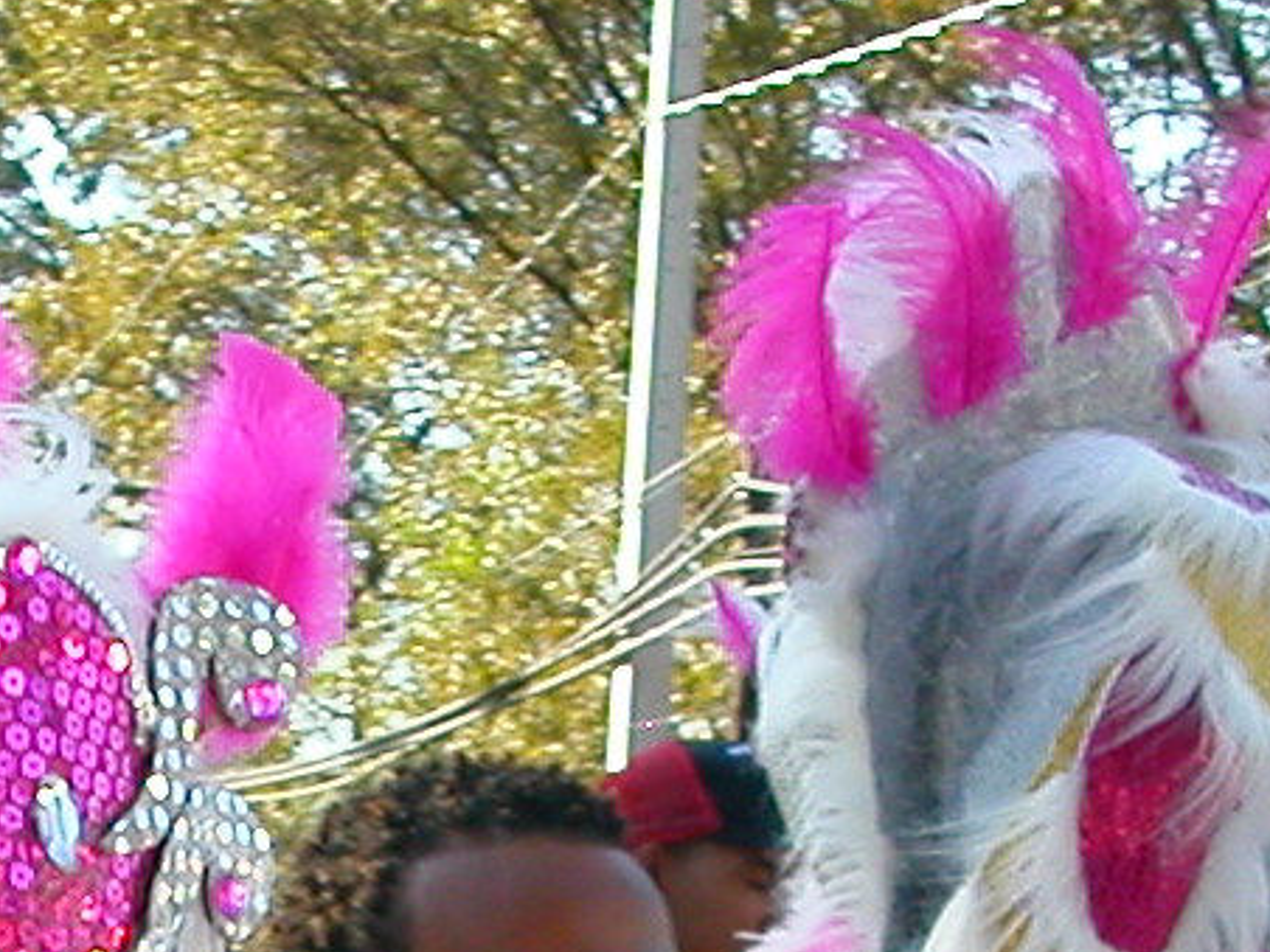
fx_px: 4806
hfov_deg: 15.0
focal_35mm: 131
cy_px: 1331
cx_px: 379
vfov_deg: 11.0
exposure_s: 1/336
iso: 100
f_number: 2.7
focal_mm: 5.6
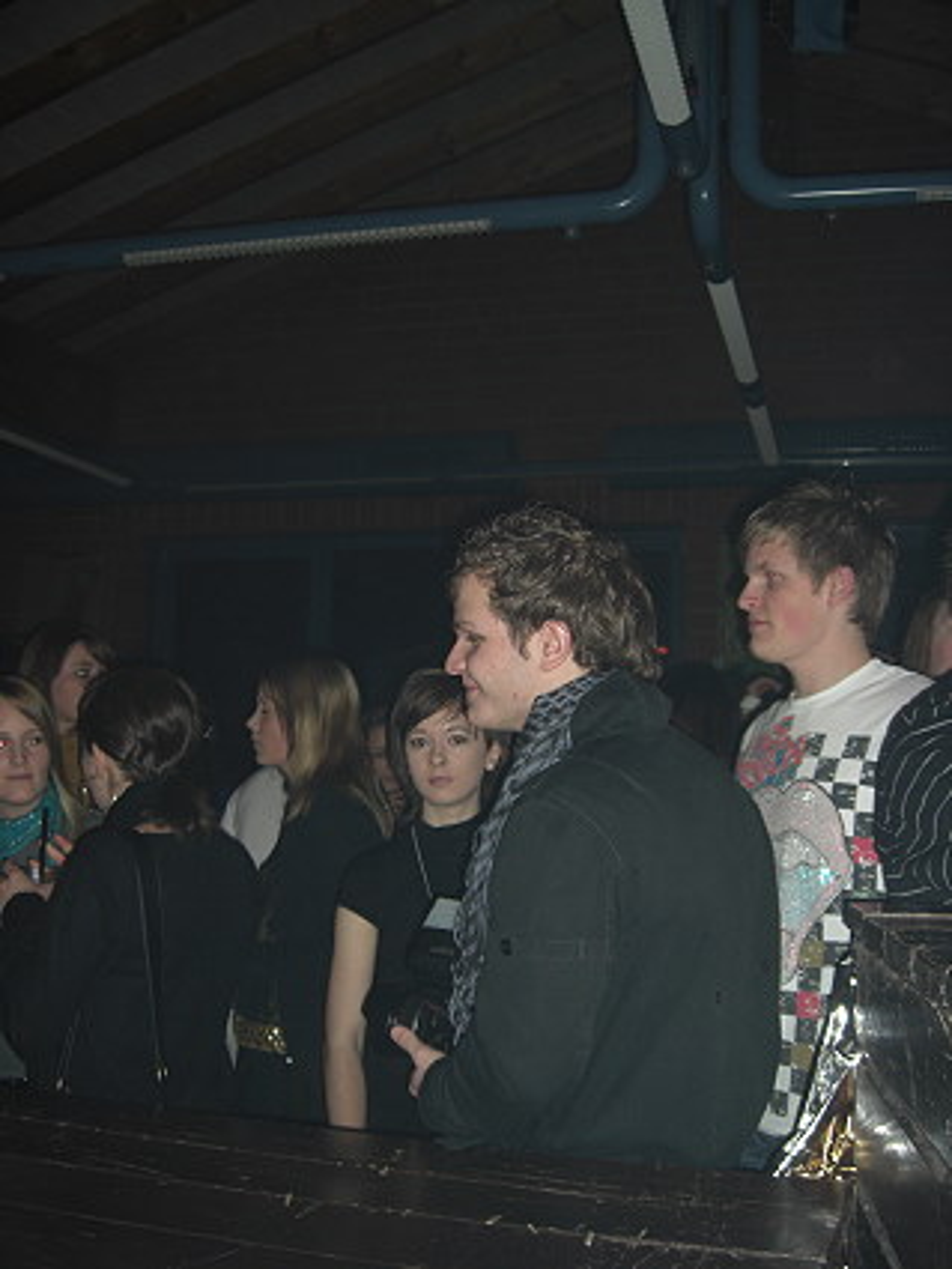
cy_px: 634
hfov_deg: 37.7
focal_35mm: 38
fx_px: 1393
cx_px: 476
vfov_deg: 49.0
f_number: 2.8
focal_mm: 7.9
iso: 100
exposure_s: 1/60
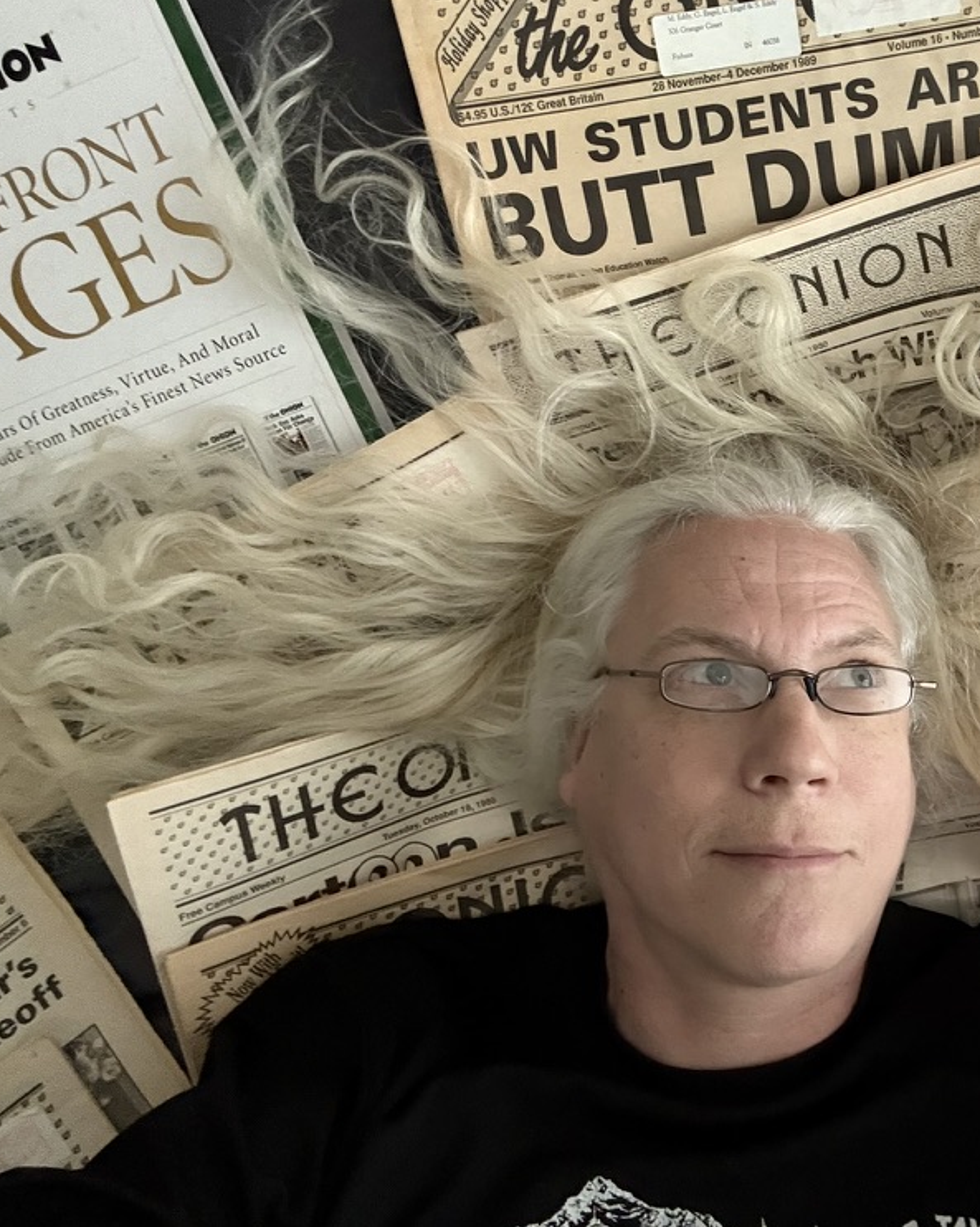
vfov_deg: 57.2
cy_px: 599
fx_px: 1125
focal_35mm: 31
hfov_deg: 44.2
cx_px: 820
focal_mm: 2.69
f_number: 1.9
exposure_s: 1/30
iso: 500
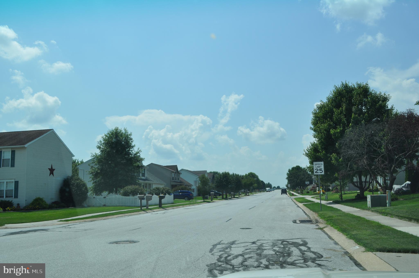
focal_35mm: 33
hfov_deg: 57.3
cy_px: 139
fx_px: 384
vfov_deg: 39.9
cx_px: 210
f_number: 10
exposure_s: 1/400
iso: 200
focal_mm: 22
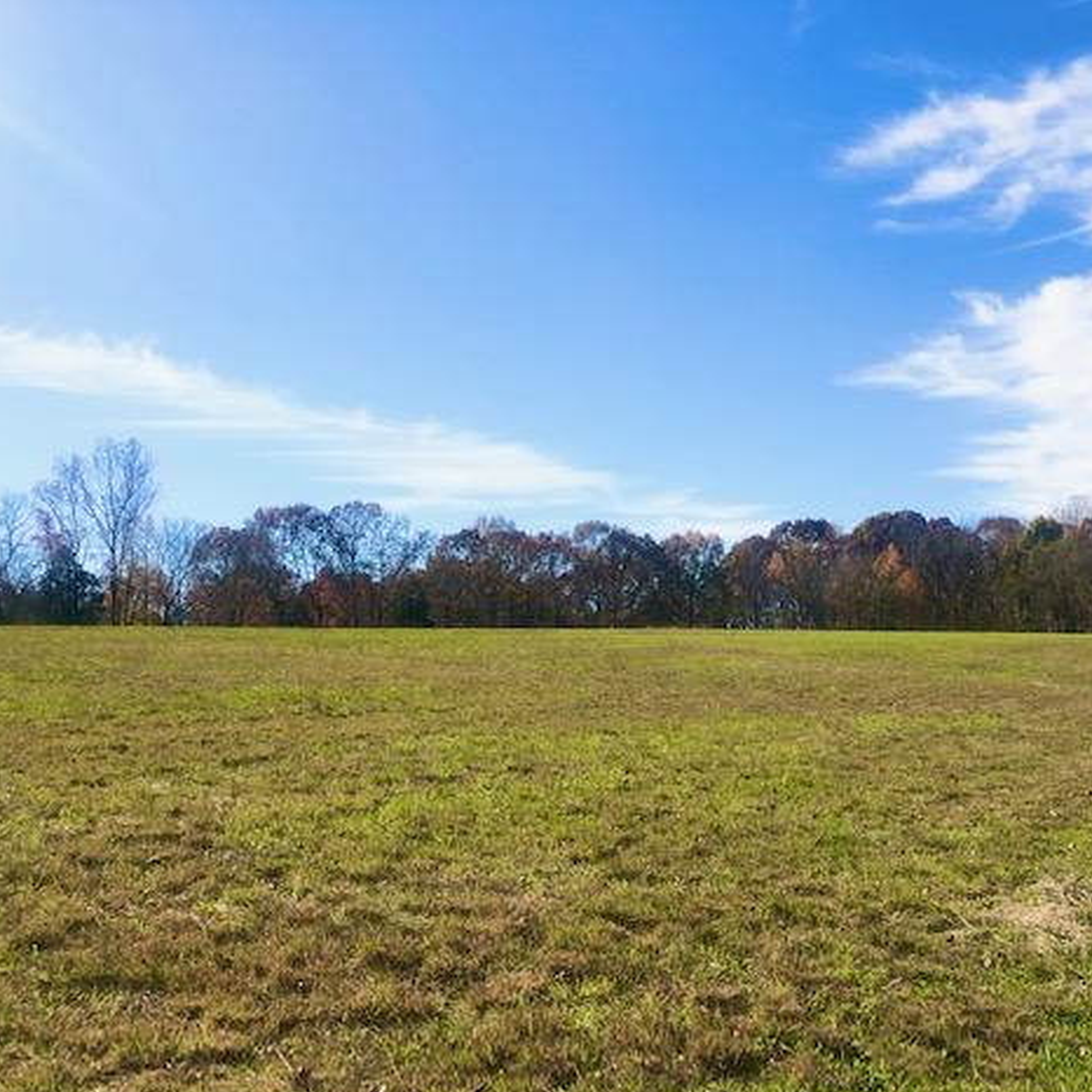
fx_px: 1213
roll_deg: +1.6
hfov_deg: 47.9
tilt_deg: +6.9
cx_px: 703
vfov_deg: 48.4
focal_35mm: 34
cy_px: 558
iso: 20
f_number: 1.8
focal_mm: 3.99
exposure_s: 1/3003
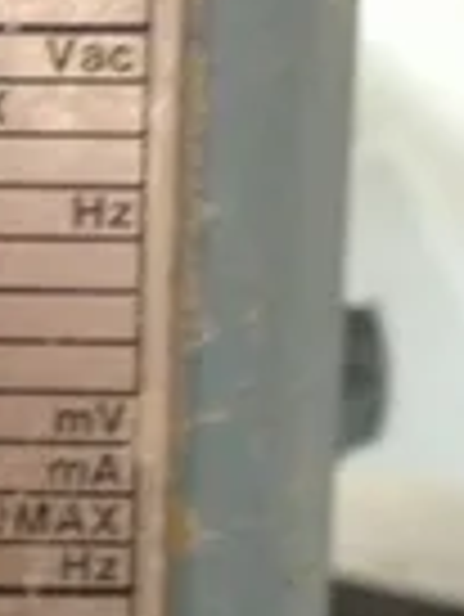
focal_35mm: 102
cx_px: -167
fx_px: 1820
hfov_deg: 13.9
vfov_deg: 18.9
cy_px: 58
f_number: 2.4
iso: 320
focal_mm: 4.28
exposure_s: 1/20
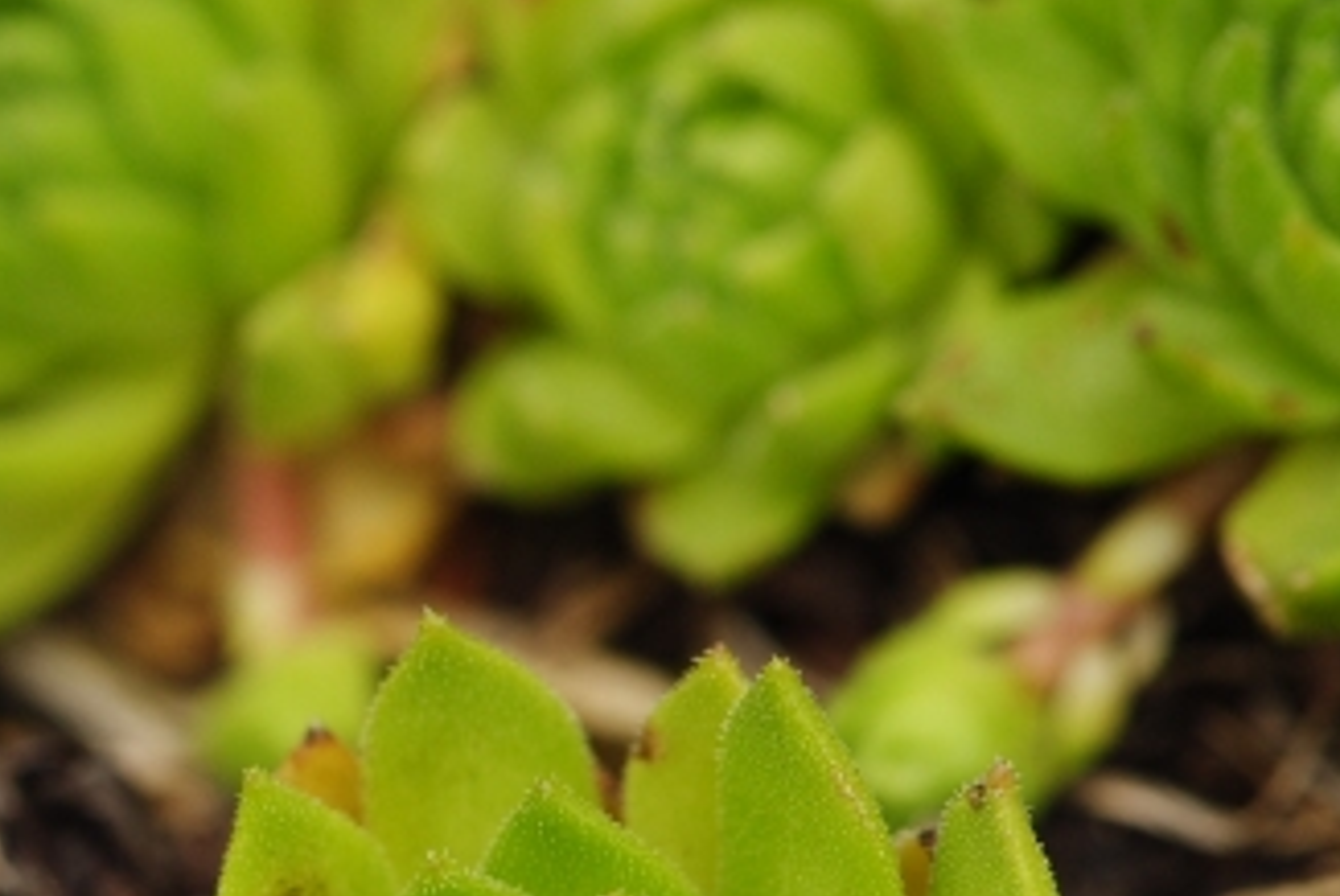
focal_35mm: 313
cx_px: -197
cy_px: 888
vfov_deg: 4.4
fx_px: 11669
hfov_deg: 6.5
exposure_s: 1/160
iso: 200
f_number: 8
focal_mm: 85
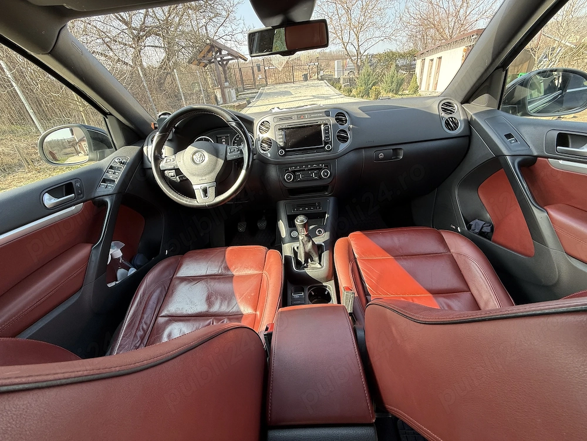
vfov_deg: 85.7
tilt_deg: -28.0
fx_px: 237
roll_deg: +6.7
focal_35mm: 14
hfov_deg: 102.1
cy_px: 220
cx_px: 294
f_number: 2.2
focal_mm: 2.22
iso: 64
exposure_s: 1/99
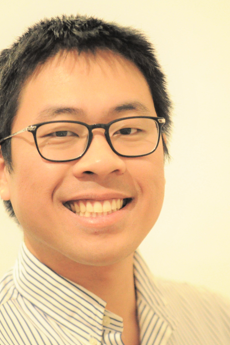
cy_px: 172
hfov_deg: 10.1
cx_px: 123
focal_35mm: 136
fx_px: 1303
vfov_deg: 15.1
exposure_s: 1/100
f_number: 6.3
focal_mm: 60
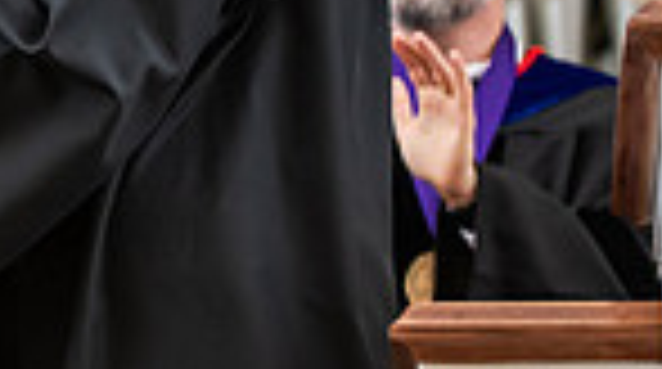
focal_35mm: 311
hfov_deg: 6.9
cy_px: -173
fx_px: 5448
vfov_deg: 3.9
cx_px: -261
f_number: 3.5
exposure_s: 1/200
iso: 1250
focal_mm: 75
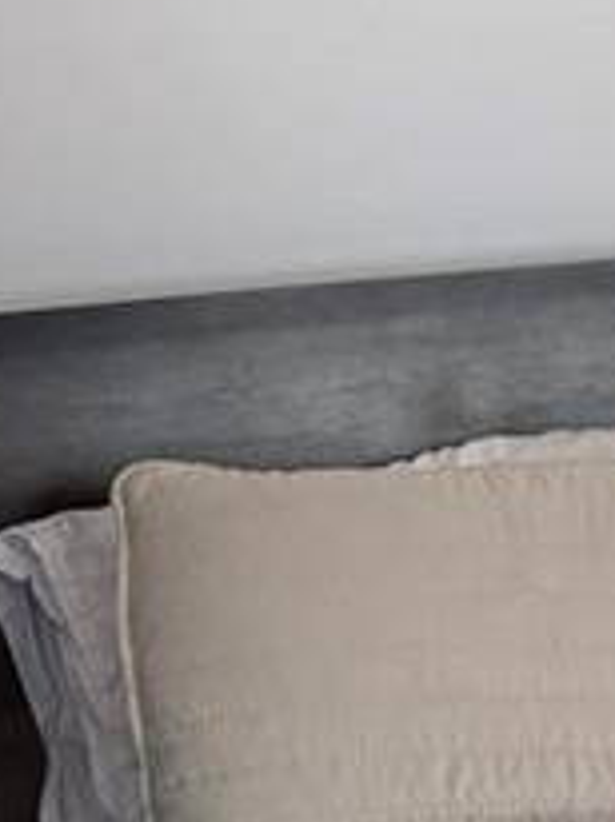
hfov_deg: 9.1
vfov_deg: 14.0
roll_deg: +0.4
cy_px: 734
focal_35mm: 140
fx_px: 3323
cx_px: 1641
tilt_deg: -14.5
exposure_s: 1/60
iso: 160
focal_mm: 6.76
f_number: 1.78
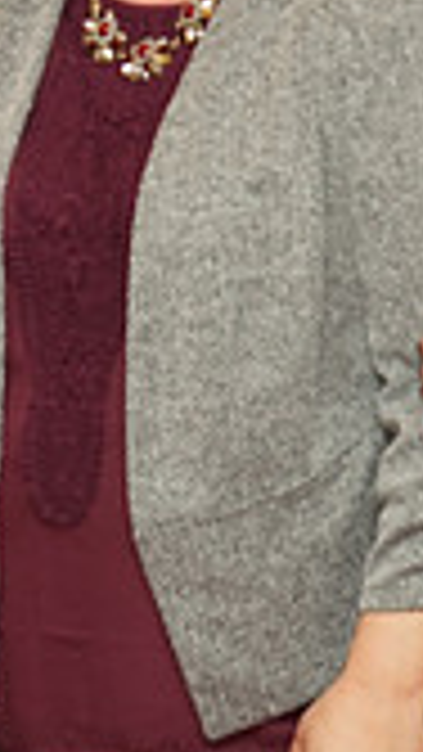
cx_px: 126
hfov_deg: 7.1
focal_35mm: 171
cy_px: 92
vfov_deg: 12.5
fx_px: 3408
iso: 640
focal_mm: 47
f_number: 4.5
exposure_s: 1/100
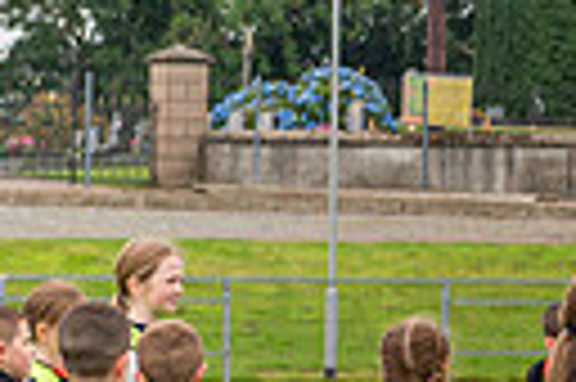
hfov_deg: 5.8
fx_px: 5513
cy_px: 378
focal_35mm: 345
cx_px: 1190
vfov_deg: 4.0
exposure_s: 1/250
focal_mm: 70
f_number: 2.8
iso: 140
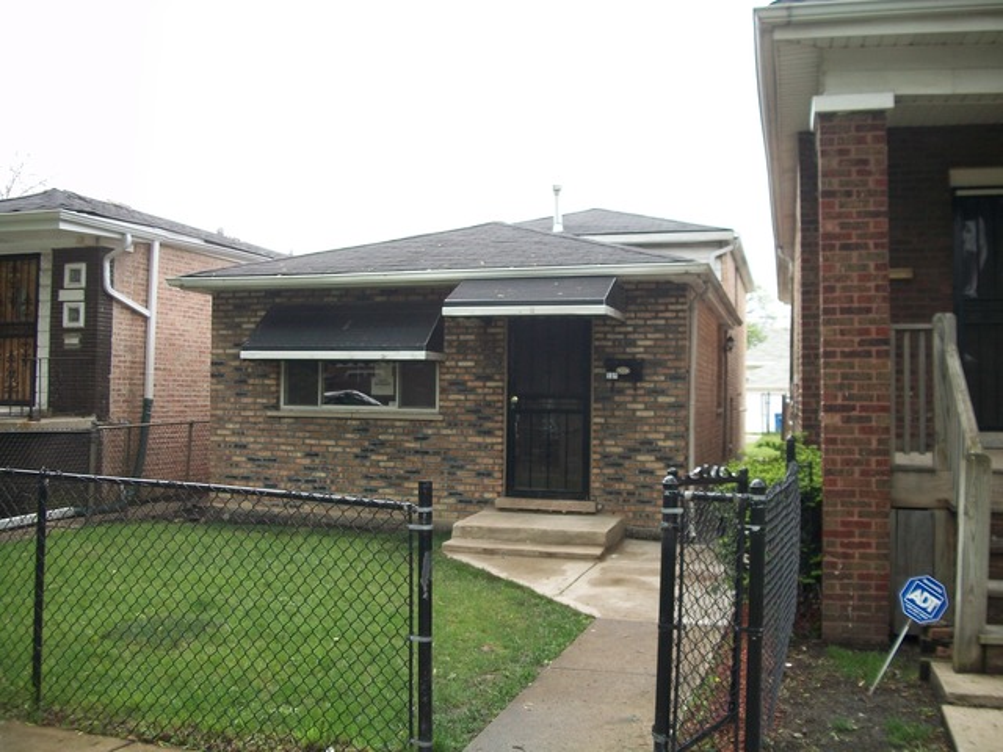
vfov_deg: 44.2
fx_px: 927
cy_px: 376
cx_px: 502
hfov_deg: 56.8
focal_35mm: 32
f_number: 2.9
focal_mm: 5.7
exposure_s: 1/250
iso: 80
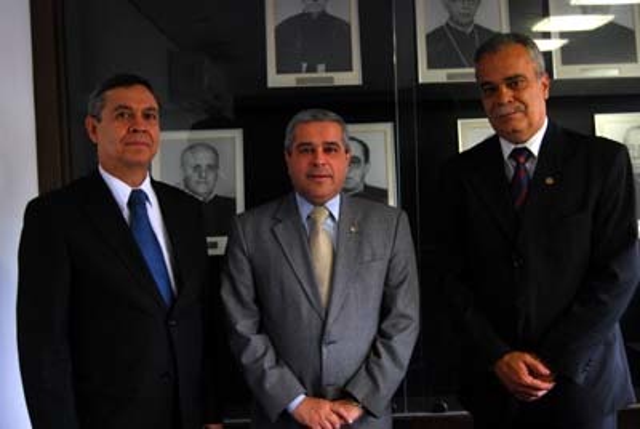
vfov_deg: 30.0
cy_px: 214
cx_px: 320
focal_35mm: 45
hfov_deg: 43.5
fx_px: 801
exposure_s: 1/50
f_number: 4.2
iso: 800
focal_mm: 30
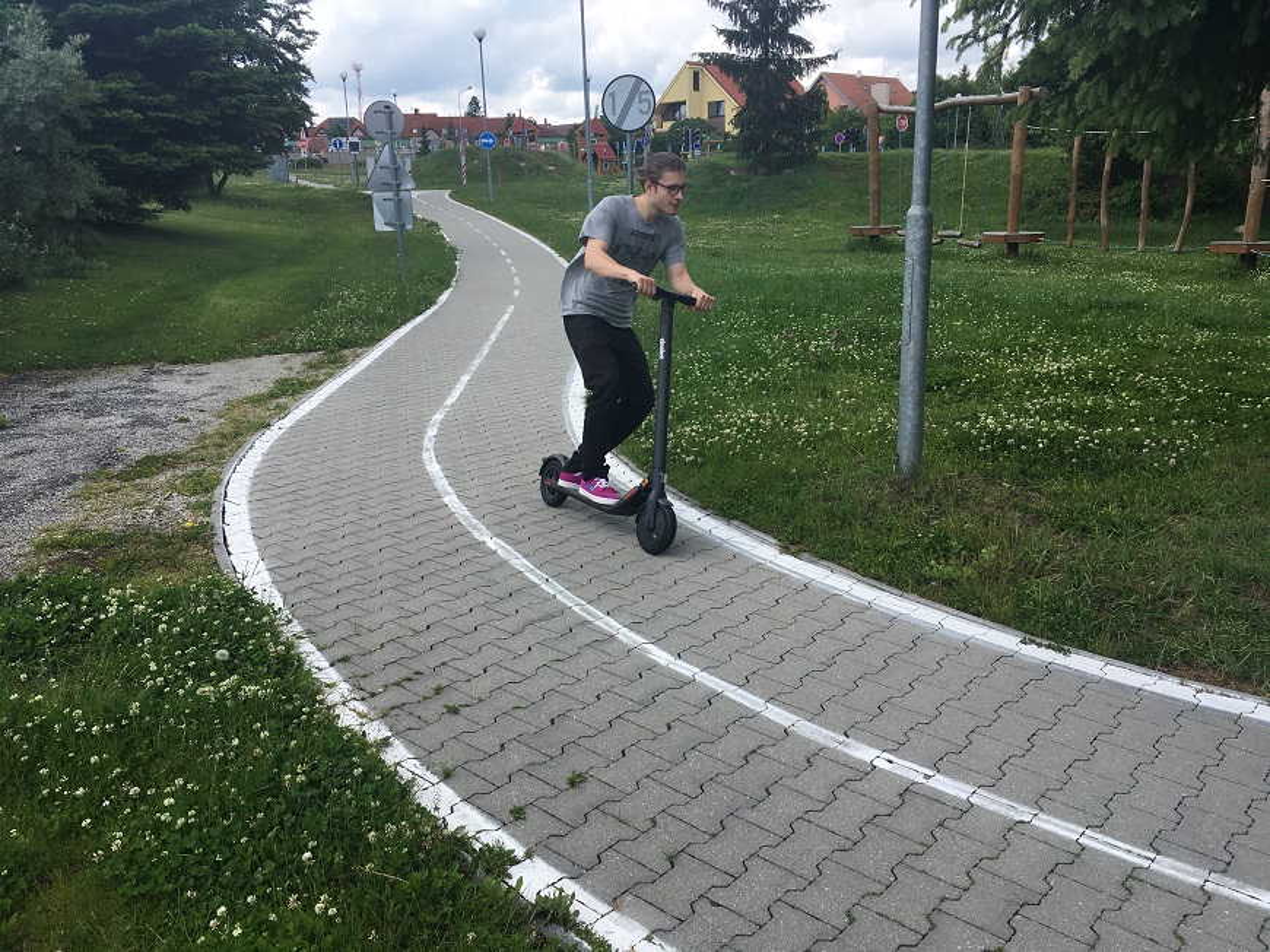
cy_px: 476
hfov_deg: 61.7
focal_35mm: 29
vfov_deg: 48.2
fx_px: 1064
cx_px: 635
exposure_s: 1/986
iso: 25
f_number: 2.2
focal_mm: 4.15
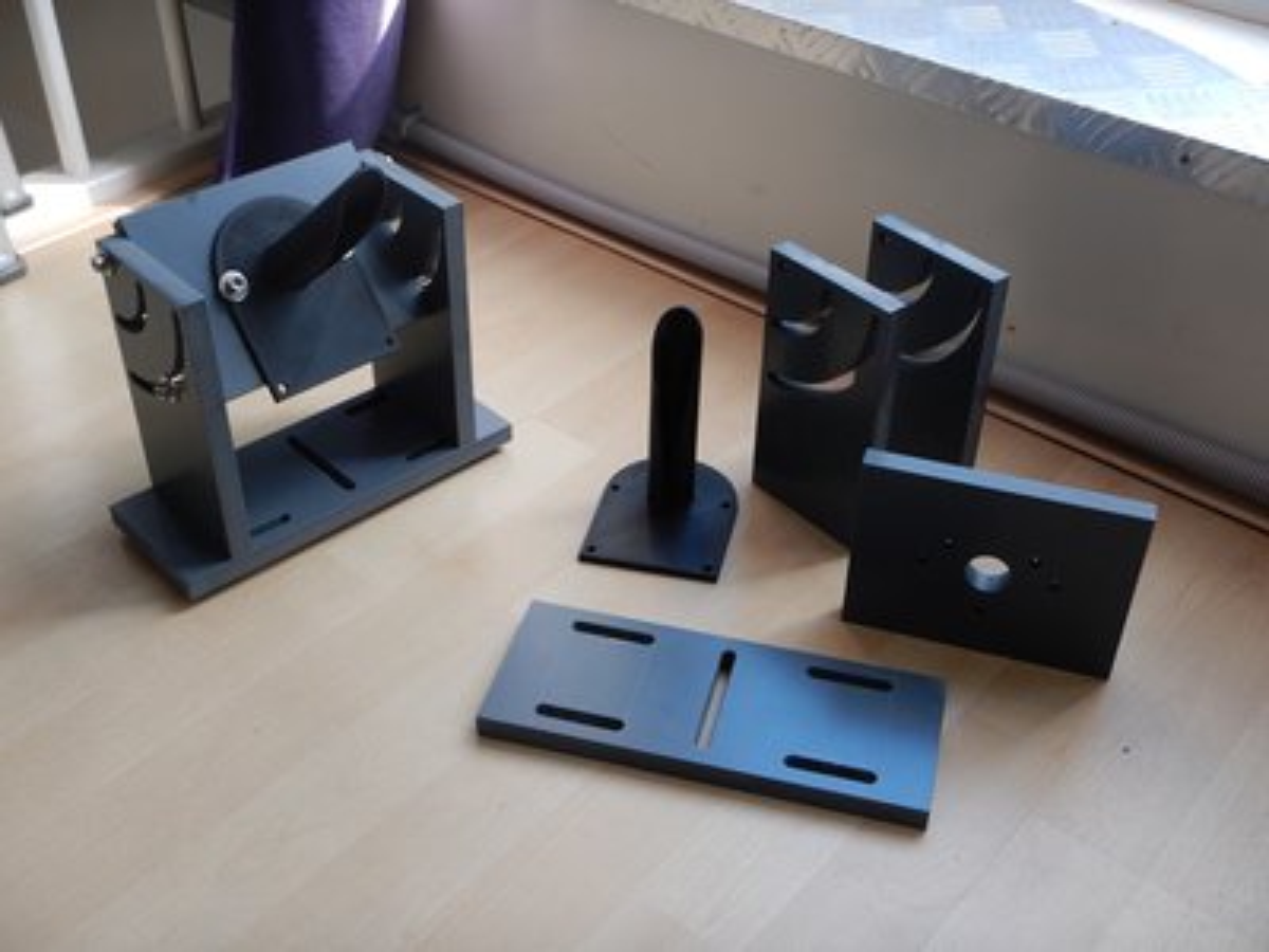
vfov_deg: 36.0
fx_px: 1466
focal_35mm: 40
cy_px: 476
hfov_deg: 46.8
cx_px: 634
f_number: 4.2
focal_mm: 7.2
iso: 140
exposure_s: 1/30
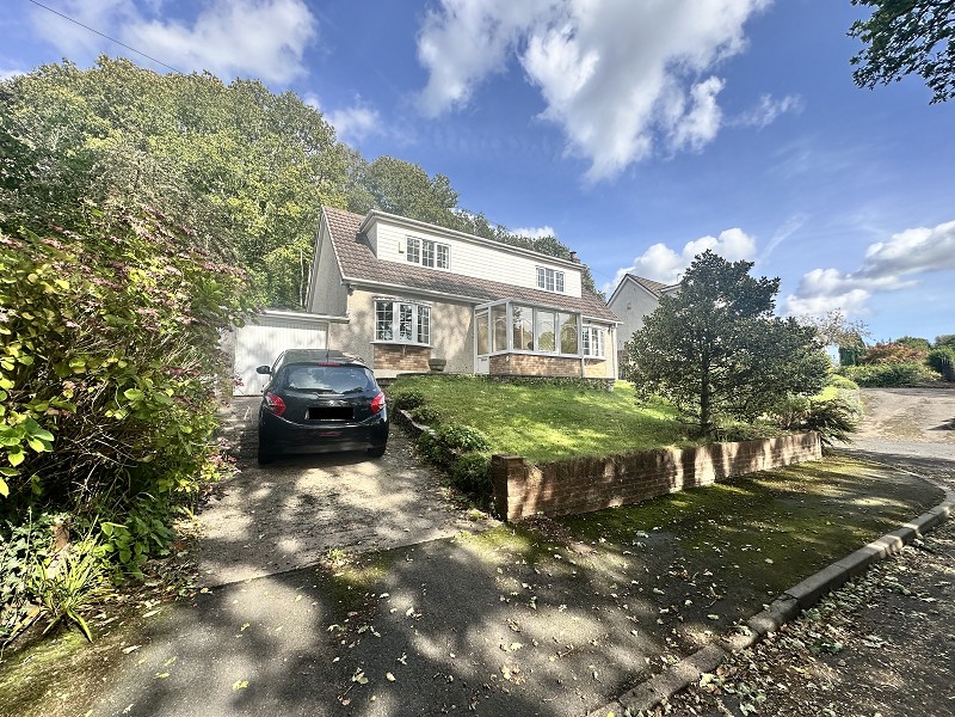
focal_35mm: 14
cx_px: 478
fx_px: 386
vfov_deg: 85.7
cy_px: 358
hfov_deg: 102.1
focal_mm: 2.22
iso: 50
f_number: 2.2
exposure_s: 1/1103
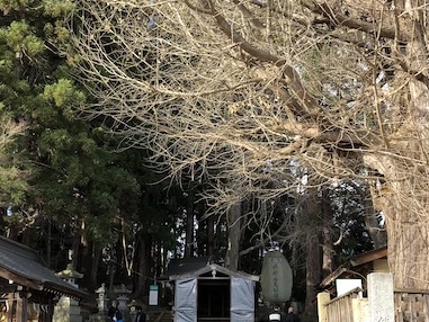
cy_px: 195
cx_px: 190
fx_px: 583
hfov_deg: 40.4
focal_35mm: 47
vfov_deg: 30.8
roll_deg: -0.8
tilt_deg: +14.2
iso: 20
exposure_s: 1/281
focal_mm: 4
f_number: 1.8
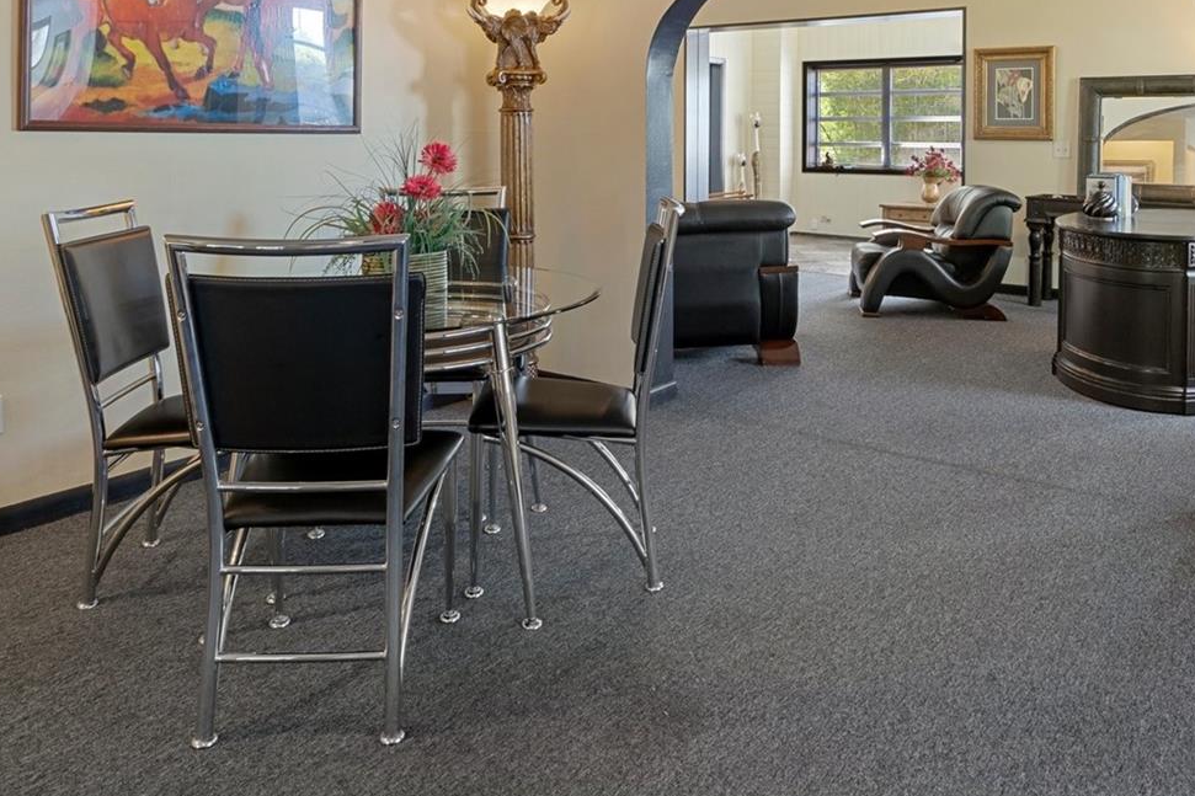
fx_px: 929
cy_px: 171
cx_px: 669
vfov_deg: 44.4
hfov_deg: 65.3
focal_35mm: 28
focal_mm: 17
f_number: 9
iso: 320
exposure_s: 2
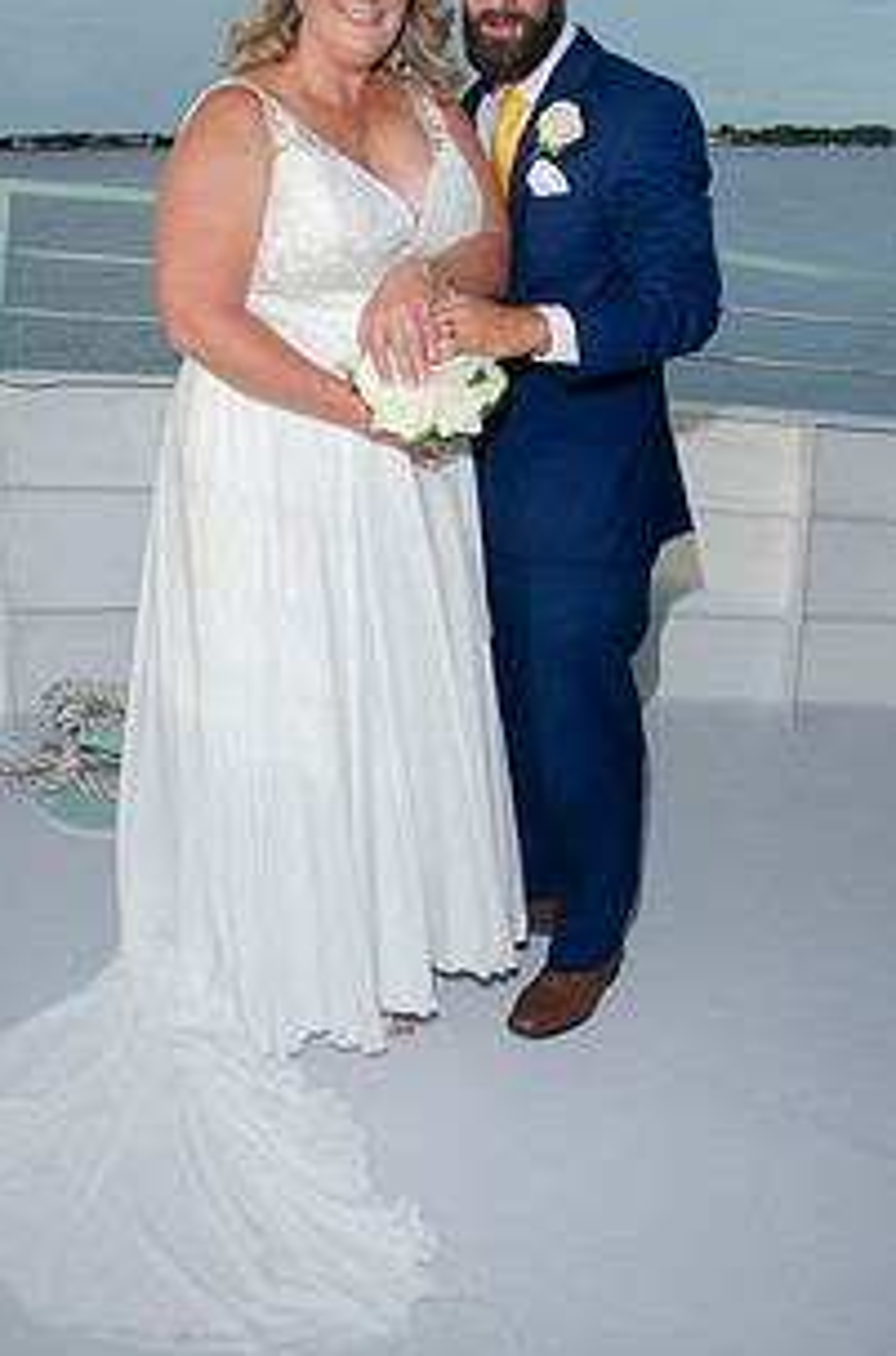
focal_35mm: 40
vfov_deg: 47.8
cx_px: 446
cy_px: 451
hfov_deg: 33.2
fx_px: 1502
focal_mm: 18
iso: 100
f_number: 8
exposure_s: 1/250
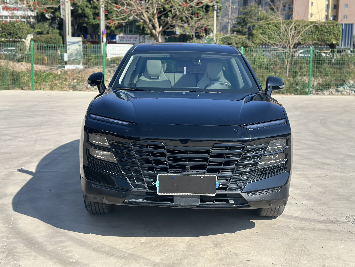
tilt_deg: -8.4
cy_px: 134
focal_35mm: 48
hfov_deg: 39.7
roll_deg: +0.1
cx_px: 178
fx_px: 492
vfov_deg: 30.3
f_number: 1.78
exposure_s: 1/3257
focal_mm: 6.86
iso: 100
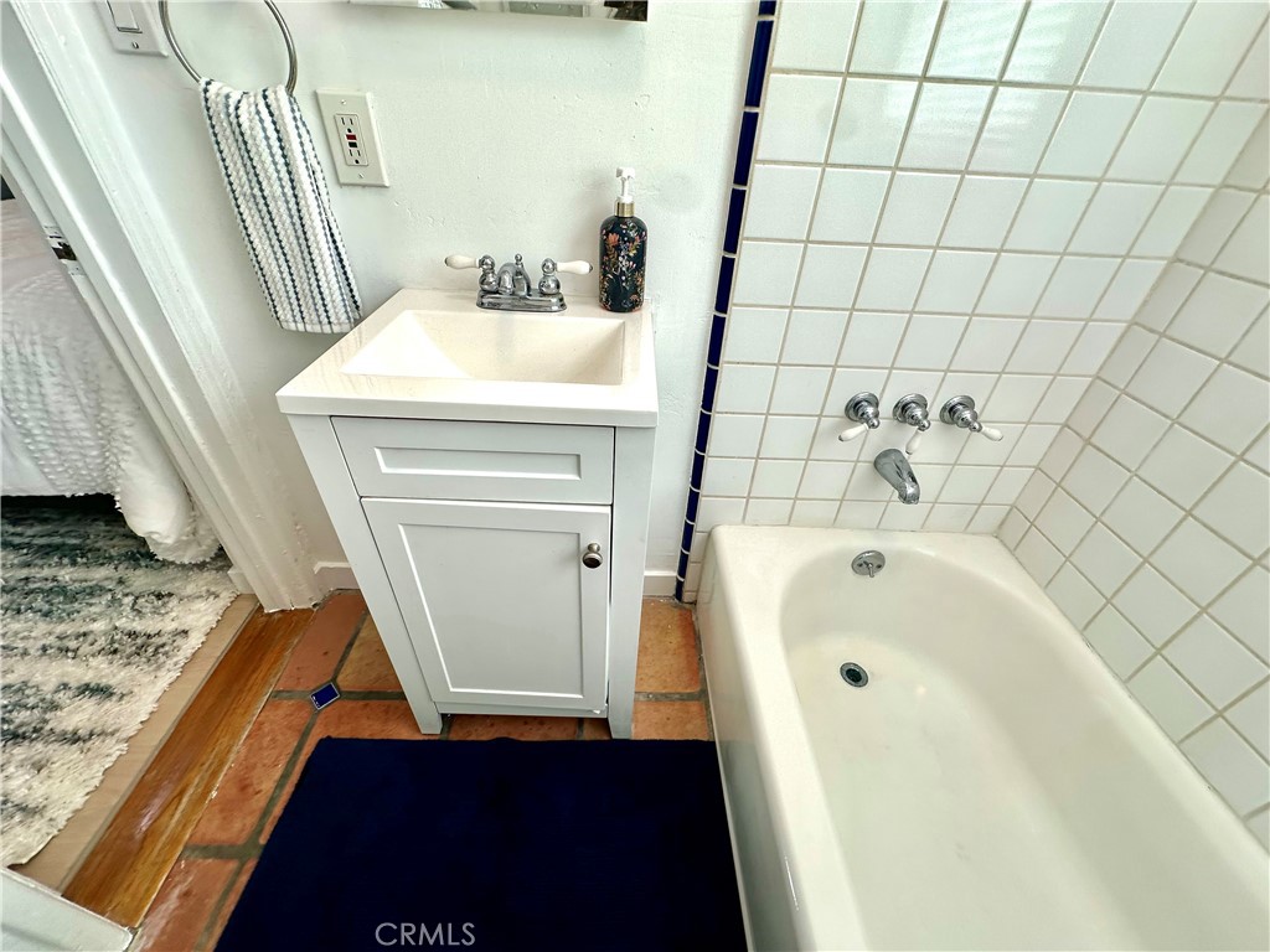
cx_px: 635
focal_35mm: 14
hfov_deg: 102.1
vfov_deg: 85.7
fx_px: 514
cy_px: 476
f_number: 2.2
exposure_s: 1/147
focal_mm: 2.22
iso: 40
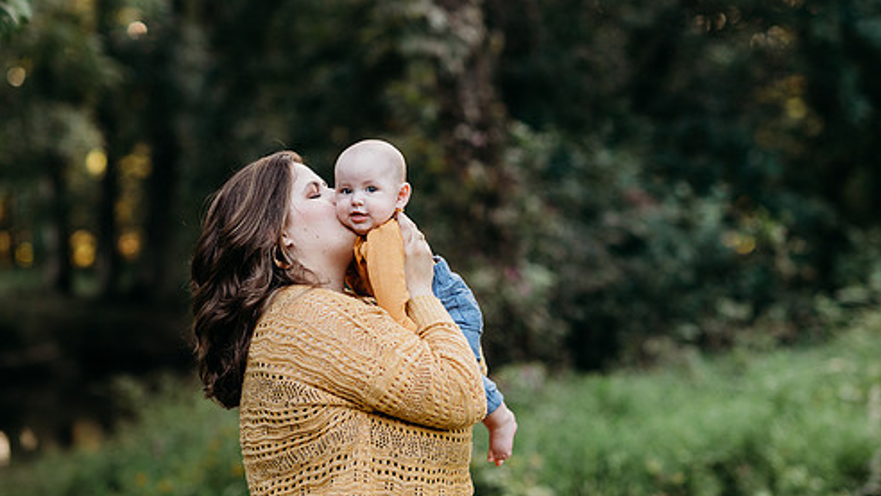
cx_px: 482
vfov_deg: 11.5
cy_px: 214
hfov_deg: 20.4
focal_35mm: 105
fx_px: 2453
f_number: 2.2
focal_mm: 85
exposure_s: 1/200
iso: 200
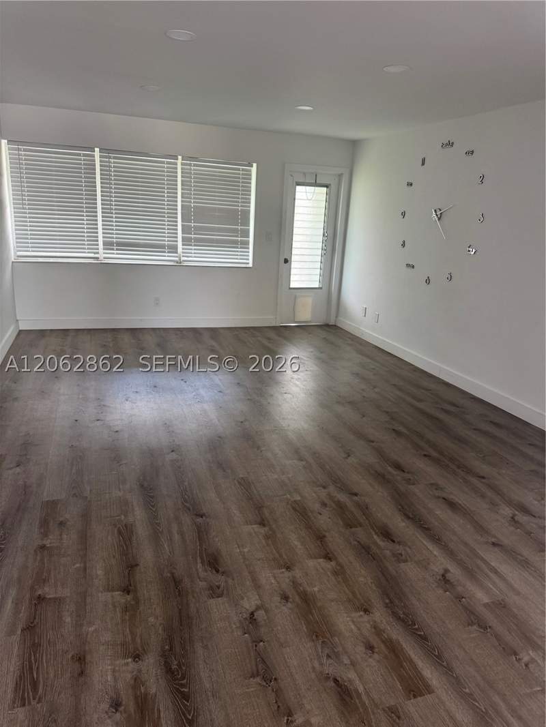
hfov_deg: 56.8
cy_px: 364
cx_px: 273
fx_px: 505
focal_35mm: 24
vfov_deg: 71.6
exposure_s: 1/101
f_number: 1.78
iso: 200
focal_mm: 6.76
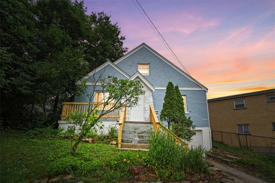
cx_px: 138
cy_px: 92
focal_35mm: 16
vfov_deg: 73.7
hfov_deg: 96.8
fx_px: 122
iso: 100
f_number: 5.6
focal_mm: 16
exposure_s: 1/125
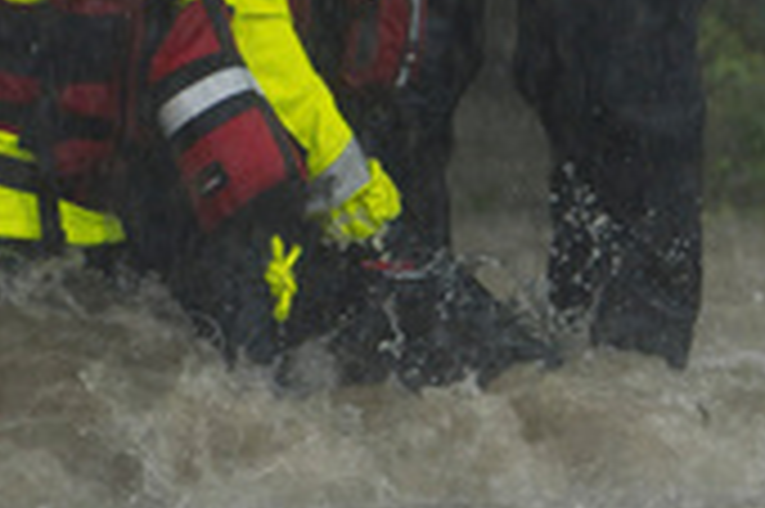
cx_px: 896
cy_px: -175
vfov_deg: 0.6
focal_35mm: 2416
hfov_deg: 0.9
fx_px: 51290
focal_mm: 400
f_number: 4.5
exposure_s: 1/400
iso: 1250
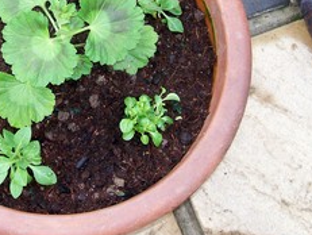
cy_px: 25
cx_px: 46
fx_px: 758
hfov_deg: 22.8
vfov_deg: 17.4
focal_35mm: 84
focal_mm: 6
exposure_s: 1/64
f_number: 2.7
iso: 80
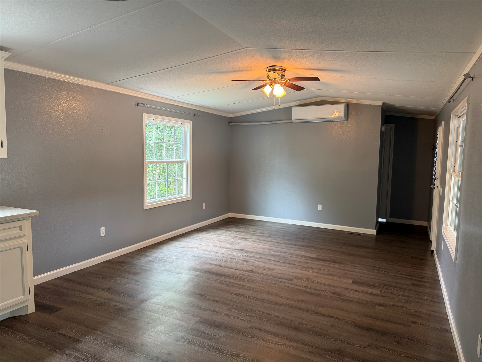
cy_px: 181
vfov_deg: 56.8
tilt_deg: -5.7
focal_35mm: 24
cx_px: 241
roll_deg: -1.7
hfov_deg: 71.6
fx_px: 334
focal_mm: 6.76
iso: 200
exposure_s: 1/68
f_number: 1.78
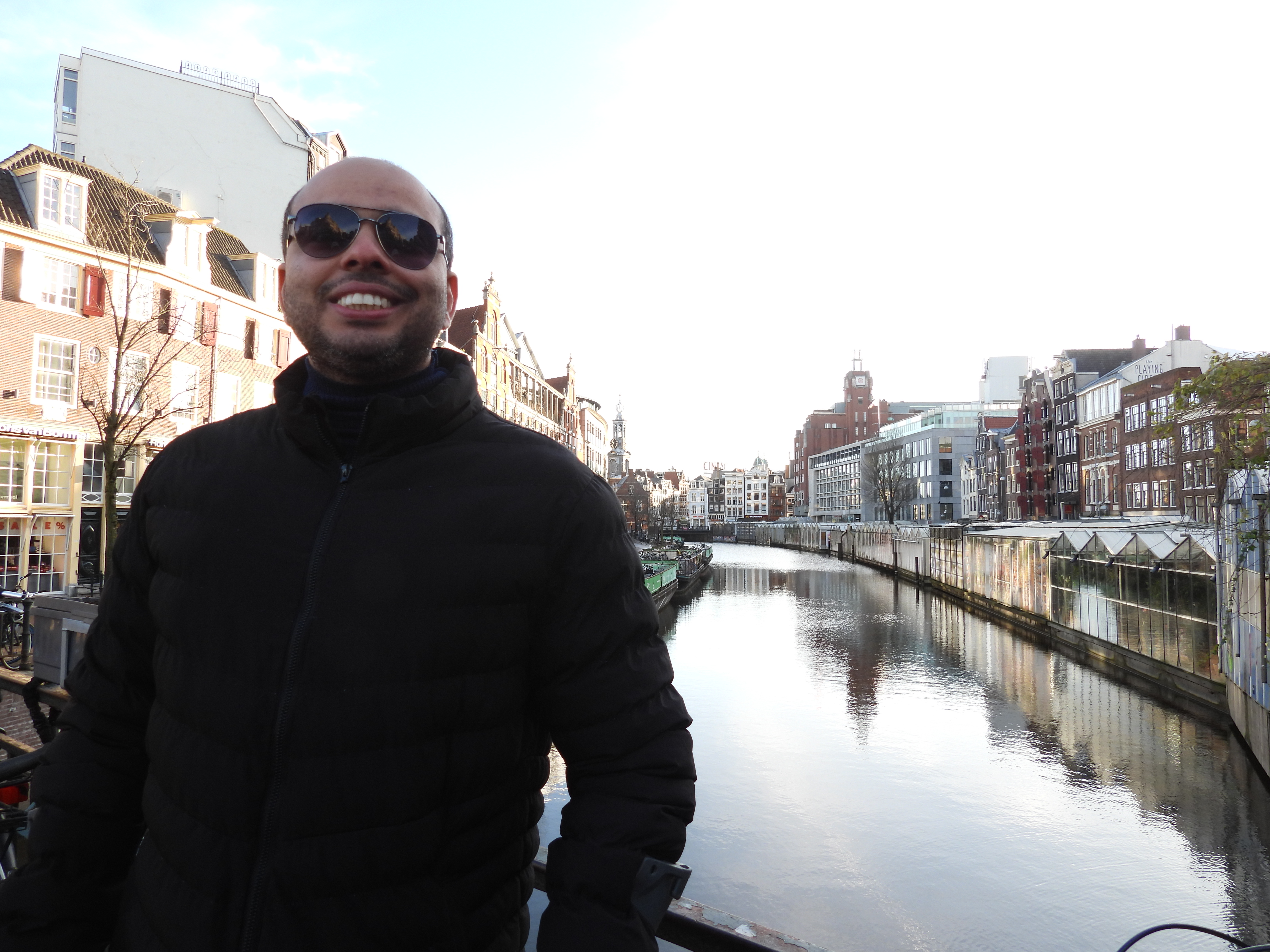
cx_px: 635
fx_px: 881
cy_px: 476
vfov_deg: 56.8
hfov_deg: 71.6
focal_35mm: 24
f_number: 2.8
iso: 100
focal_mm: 4.3
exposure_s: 1/250
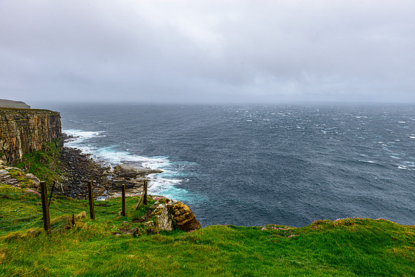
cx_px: 208
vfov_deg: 53.2
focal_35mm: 24
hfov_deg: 73.7
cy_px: 138
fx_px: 277
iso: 250
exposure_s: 1/250
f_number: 8
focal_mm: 24
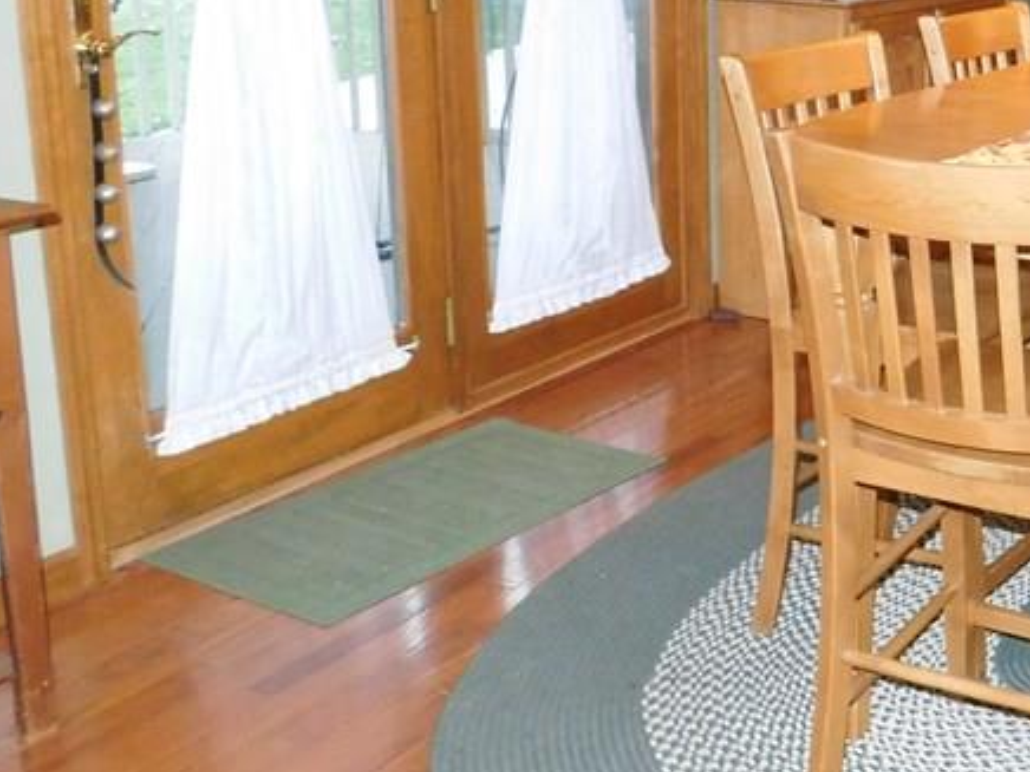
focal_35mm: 54
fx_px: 1607
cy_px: 184
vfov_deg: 26.6
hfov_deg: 31.4
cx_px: 1143
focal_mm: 4
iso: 560
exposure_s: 1/30
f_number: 3
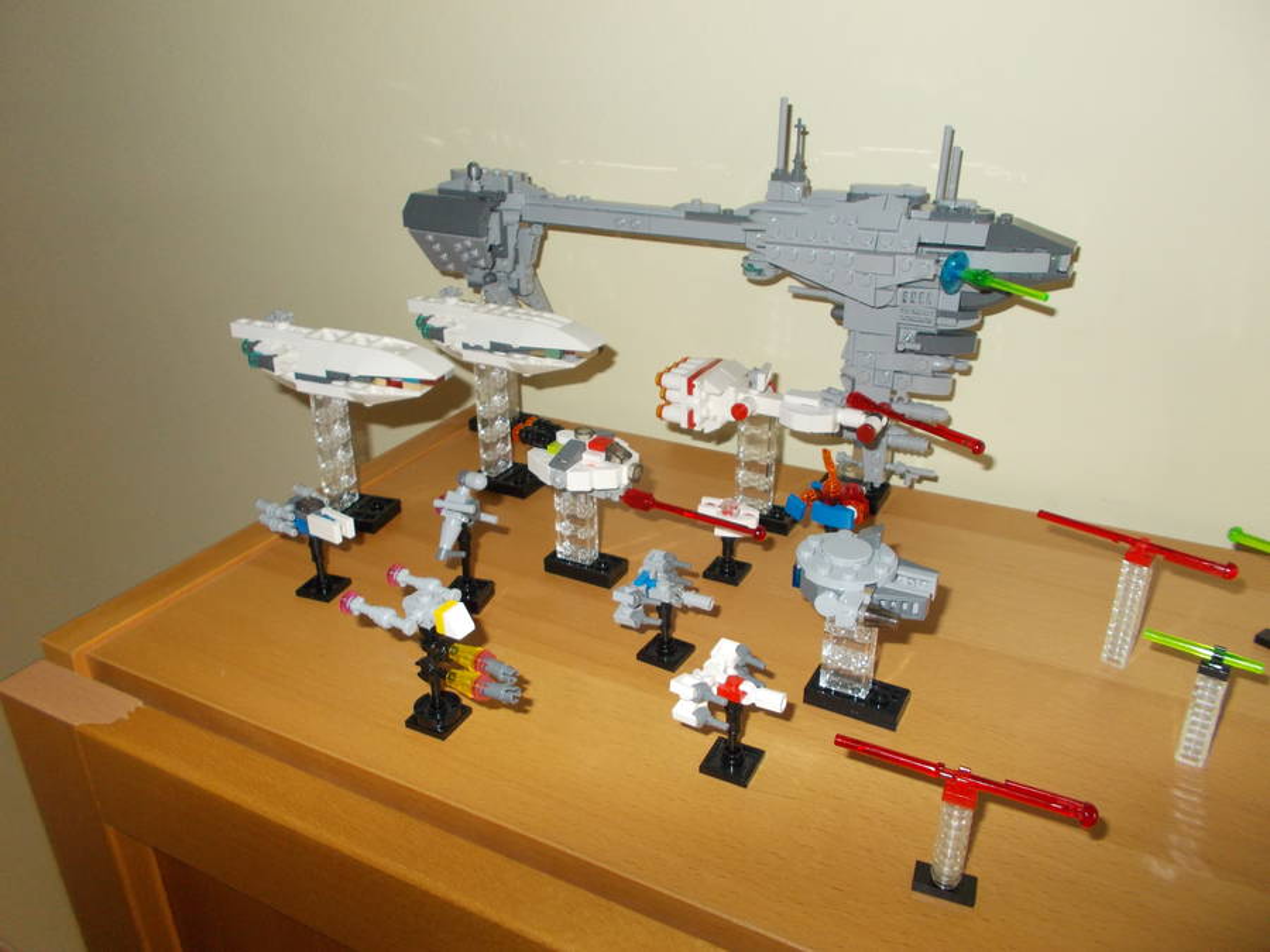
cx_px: 635
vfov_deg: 53.1
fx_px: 954
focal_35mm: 26
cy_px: 476
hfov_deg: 67.3
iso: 200
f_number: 3.2
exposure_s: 1/25
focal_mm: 4.6
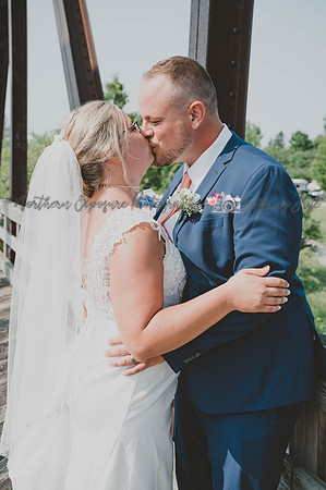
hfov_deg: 30.4
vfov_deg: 44.5
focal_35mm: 44
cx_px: 163
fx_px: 599
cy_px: 245
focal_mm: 44
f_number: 6.3
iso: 100
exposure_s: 1/320
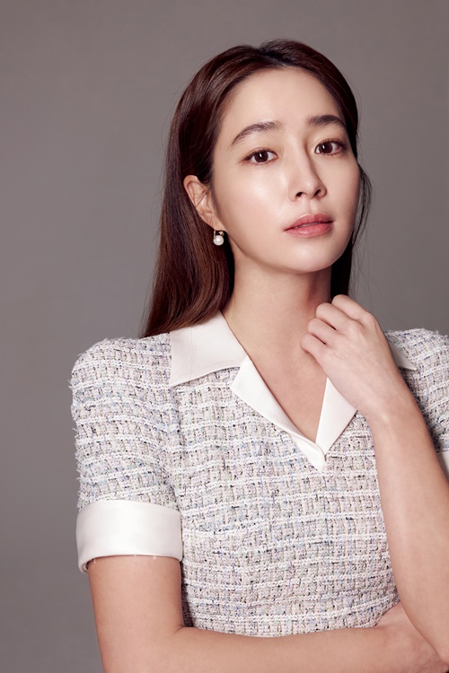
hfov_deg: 20.0
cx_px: 224
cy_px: 336
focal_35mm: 68
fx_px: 1272
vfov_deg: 29.7
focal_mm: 45
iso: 1600
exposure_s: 1/125
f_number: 7.1
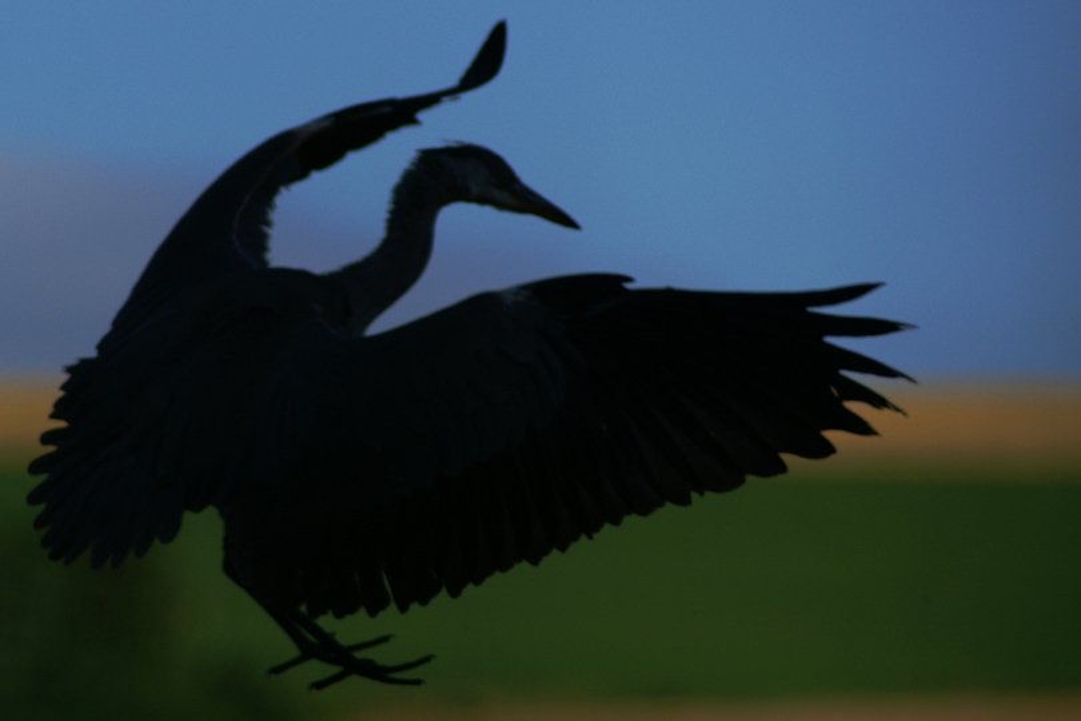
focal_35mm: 450
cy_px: 360
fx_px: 13511
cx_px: 540
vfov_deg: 3.1
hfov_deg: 4.6
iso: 100
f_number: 6.3
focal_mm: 300
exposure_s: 1/1250
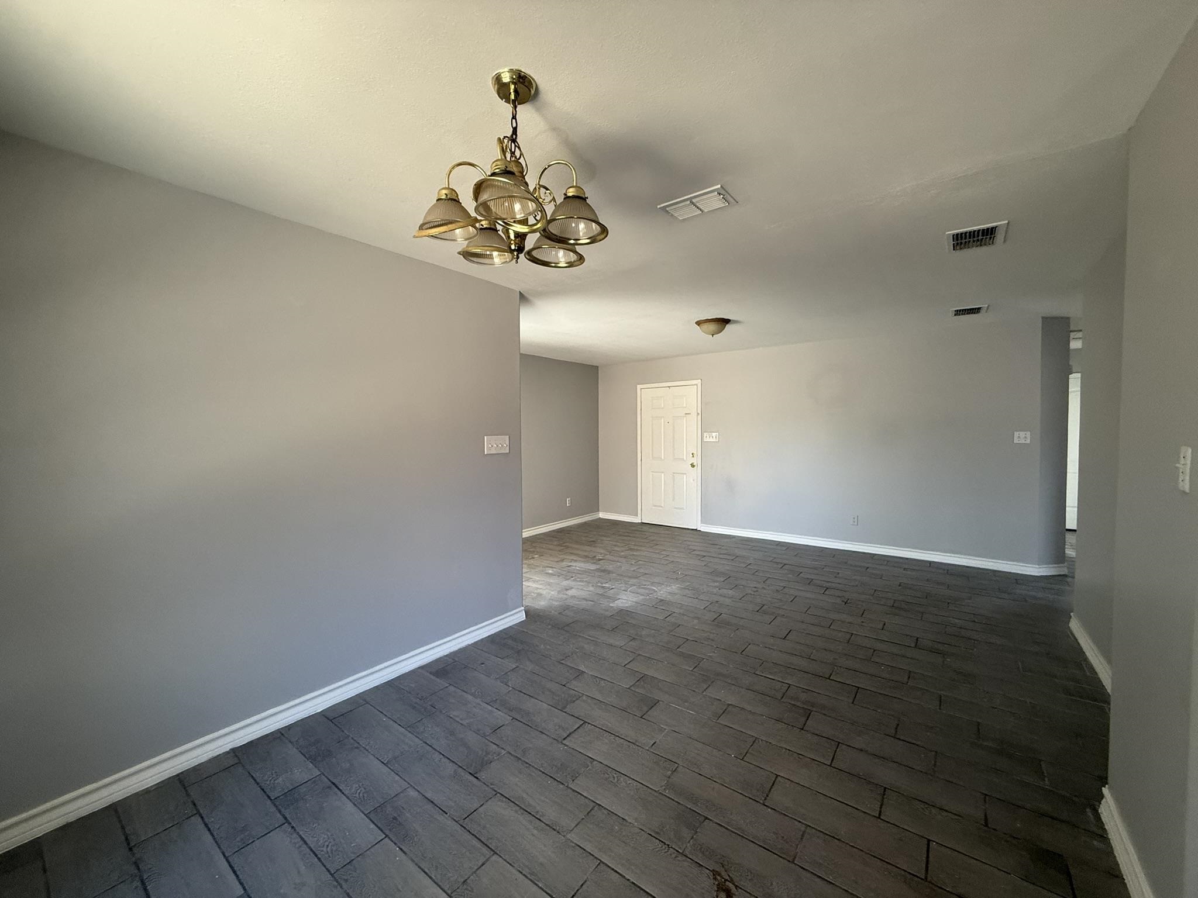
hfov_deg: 102.1
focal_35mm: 14
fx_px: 485
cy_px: 449
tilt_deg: -2.0
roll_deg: +0.5
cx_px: 599
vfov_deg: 85.7
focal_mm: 2.22
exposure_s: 1/99
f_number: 2.2
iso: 200
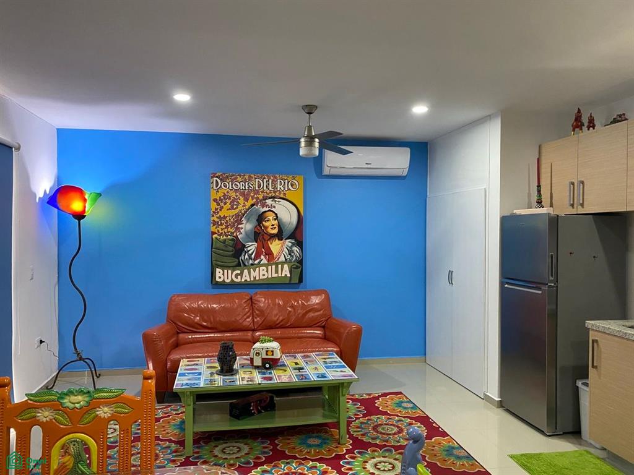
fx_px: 476
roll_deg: +0.4
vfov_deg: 53.1
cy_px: 238
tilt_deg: -0.9
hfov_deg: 67.3
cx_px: 317
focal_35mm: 26
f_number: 1.8
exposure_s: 1/60
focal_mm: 4.25
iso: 320
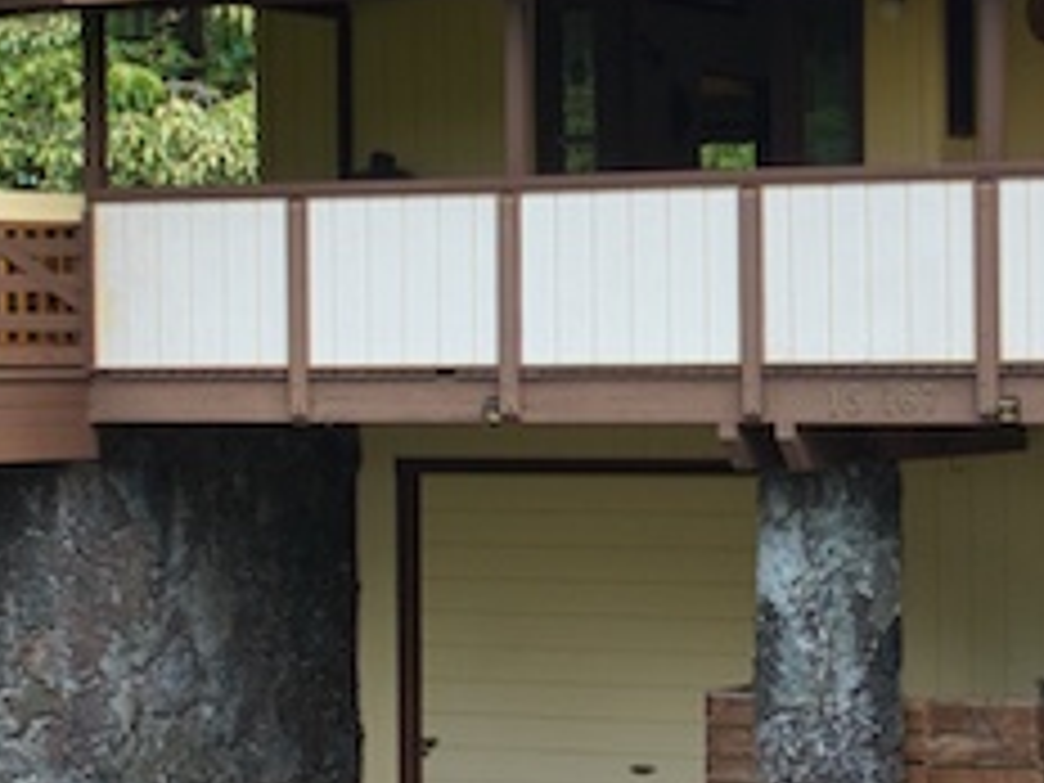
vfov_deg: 12.0
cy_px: 403
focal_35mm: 124
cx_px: 788
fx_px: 3740
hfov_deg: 15.8
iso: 100
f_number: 4
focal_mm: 12.29
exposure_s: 1/500
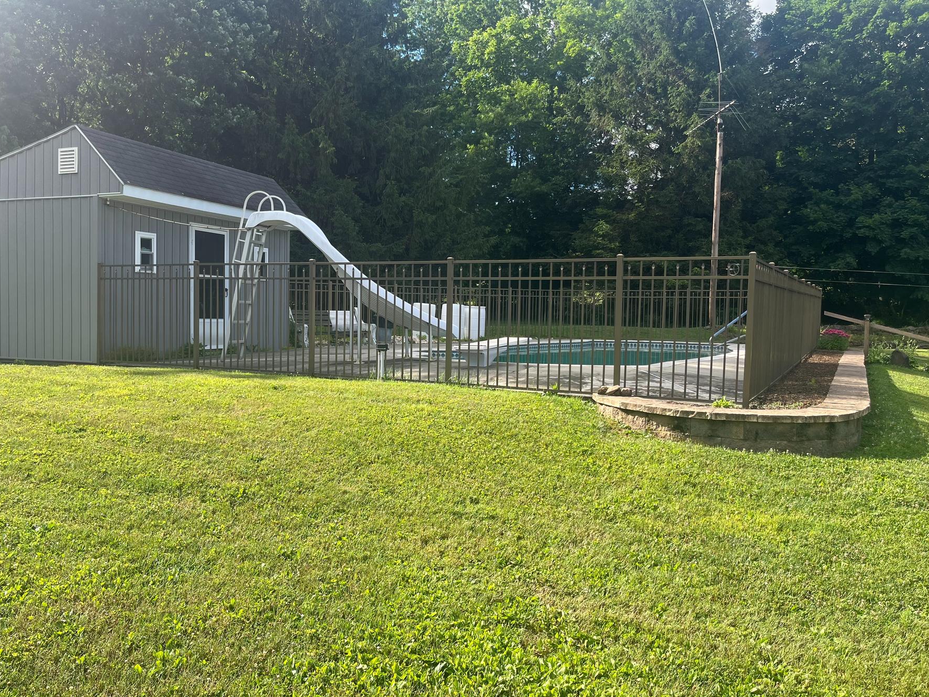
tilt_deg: -3.5
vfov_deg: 46.8
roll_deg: -0.2
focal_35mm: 30
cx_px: 402
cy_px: 335
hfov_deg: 59.7
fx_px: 805
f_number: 1.6
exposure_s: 1/1252
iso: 50
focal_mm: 5.1
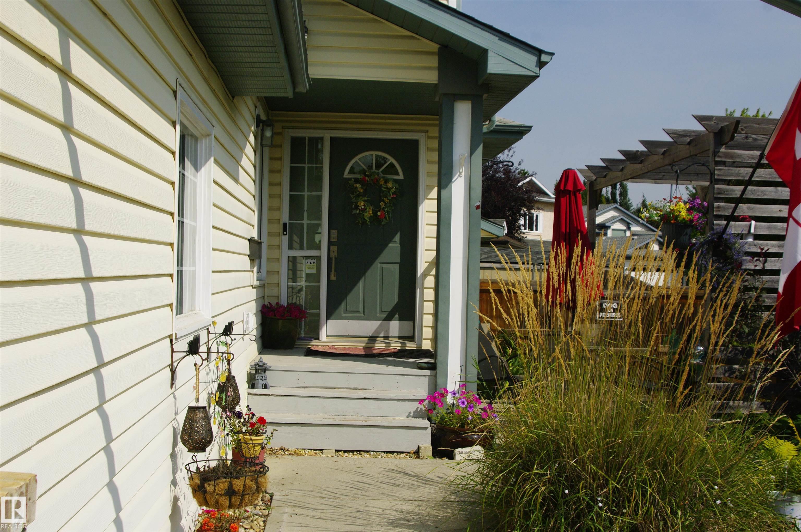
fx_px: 933
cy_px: 266
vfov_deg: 31.8
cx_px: 400
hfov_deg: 46.5
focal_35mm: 42
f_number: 8
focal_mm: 28
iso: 400
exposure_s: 1/1000
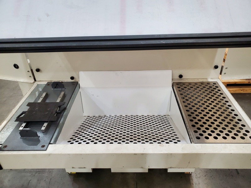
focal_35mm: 26
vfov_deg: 53.1
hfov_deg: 67.3
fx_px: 189
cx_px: 126
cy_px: 94
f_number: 2.4
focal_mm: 4.3
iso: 250
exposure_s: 1/40
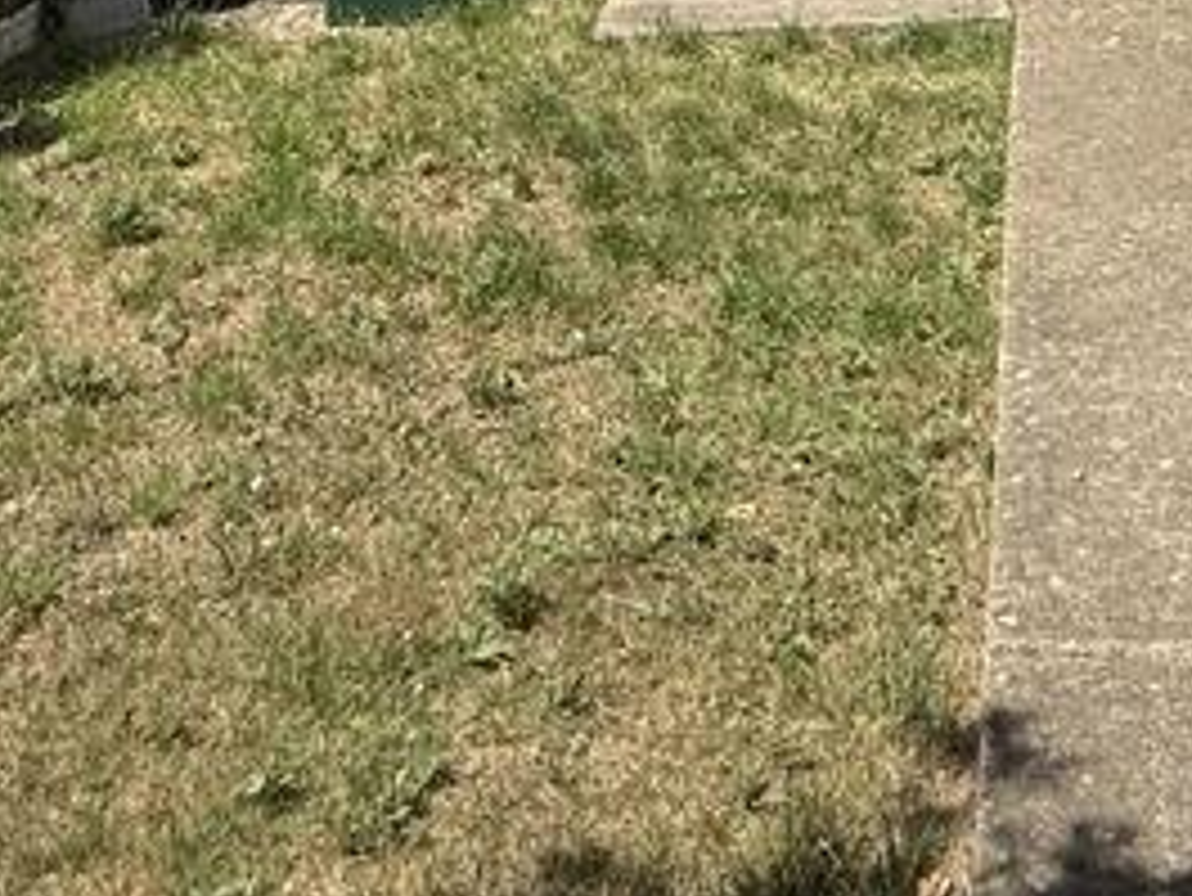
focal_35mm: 54
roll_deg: +1.5
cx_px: 922
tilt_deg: +11.7
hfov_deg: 34.6
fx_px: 1860
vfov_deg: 18.9
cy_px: -824
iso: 50
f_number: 2.2
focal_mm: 2.22
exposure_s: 1/2717
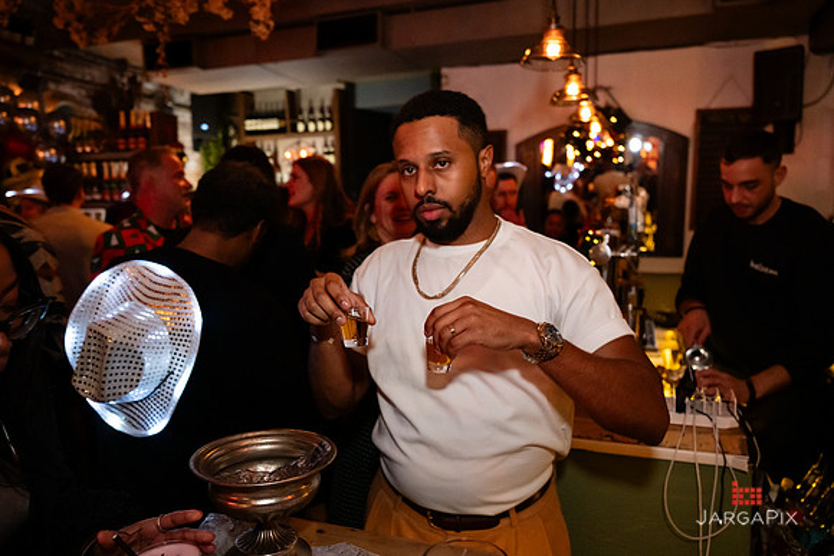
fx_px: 588
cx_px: 417
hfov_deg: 70.7
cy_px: 278
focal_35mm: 25
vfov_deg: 50.6
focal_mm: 24
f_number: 3.2
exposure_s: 1/100
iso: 3200
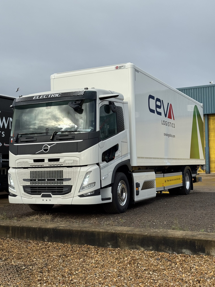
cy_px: 144
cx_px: 108
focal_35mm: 48
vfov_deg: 39.7
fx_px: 398
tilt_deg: +2.5
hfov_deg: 30.3
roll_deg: +0.2
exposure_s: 1/2179
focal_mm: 6.76
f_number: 1.78
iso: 64
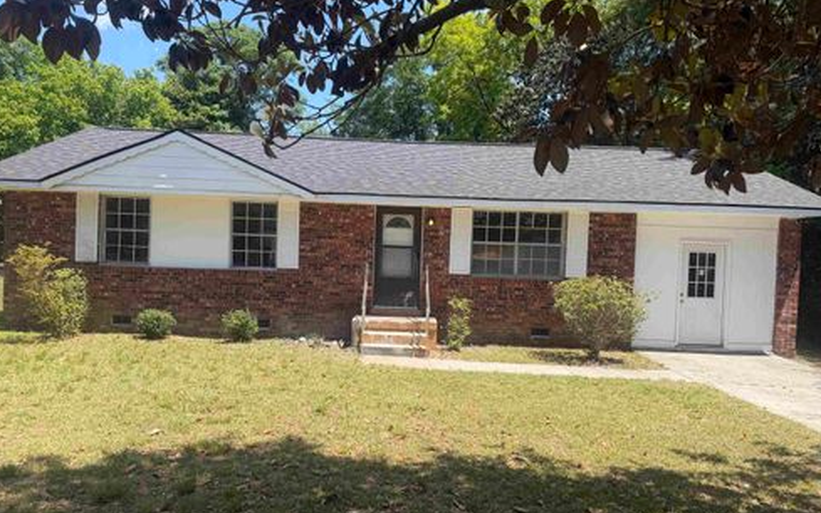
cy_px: 274
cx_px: 410
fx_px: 582
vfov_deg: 47.6
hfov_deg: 70.4
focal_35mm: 26
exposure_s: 1/2299
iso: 80
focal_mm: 6.76
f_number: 1.78
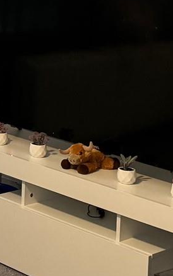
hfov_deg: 10.3
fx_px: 897
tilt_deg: -6.8
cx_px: -153
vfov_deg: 17.1
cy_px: 1
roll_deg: -0.9
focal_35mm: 119
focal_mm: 6.86
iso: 400
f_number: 1.78
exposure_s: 1/60
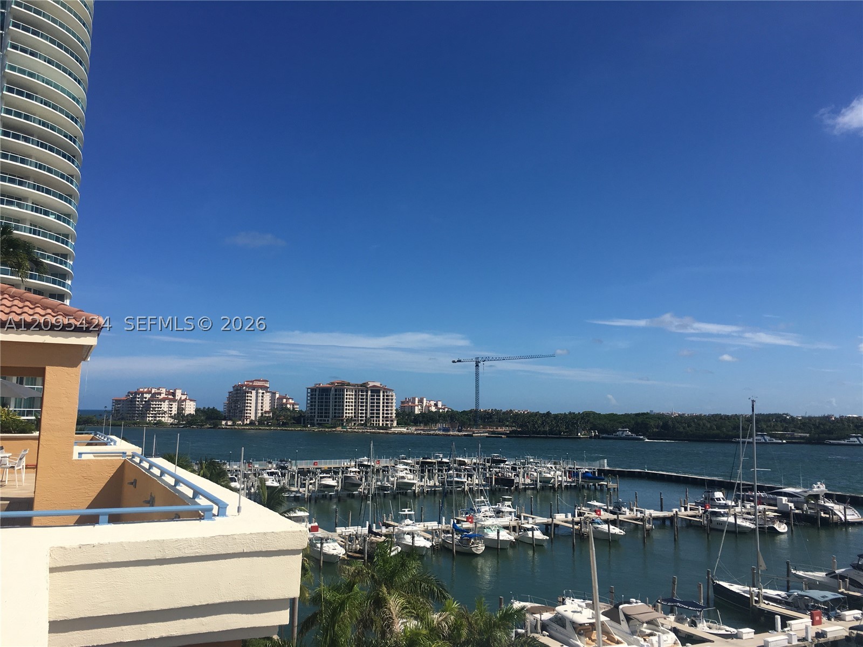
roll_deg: -0.5
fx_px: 723
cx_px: 432
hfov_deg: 61.7
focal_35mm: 29
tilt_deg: +8.2
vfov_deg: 48.2
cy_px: 324
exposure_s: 1/2653
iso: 25
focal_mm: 4.15
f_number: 2.2
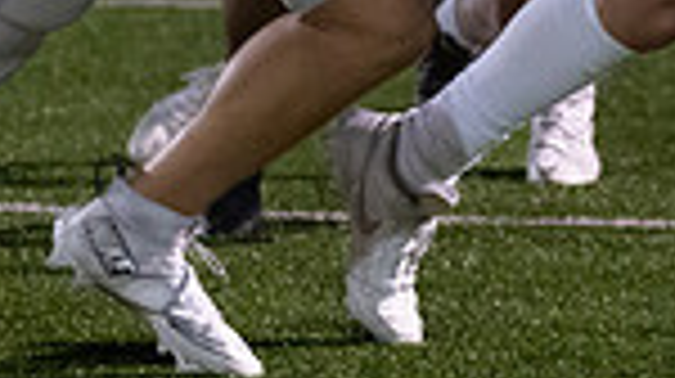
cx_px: 629
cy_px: -255
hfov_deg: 2.7
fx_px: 14160
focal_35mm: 792
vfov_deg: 1.5
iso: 2000
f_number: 2.8
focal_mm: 124
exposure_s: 1/1000
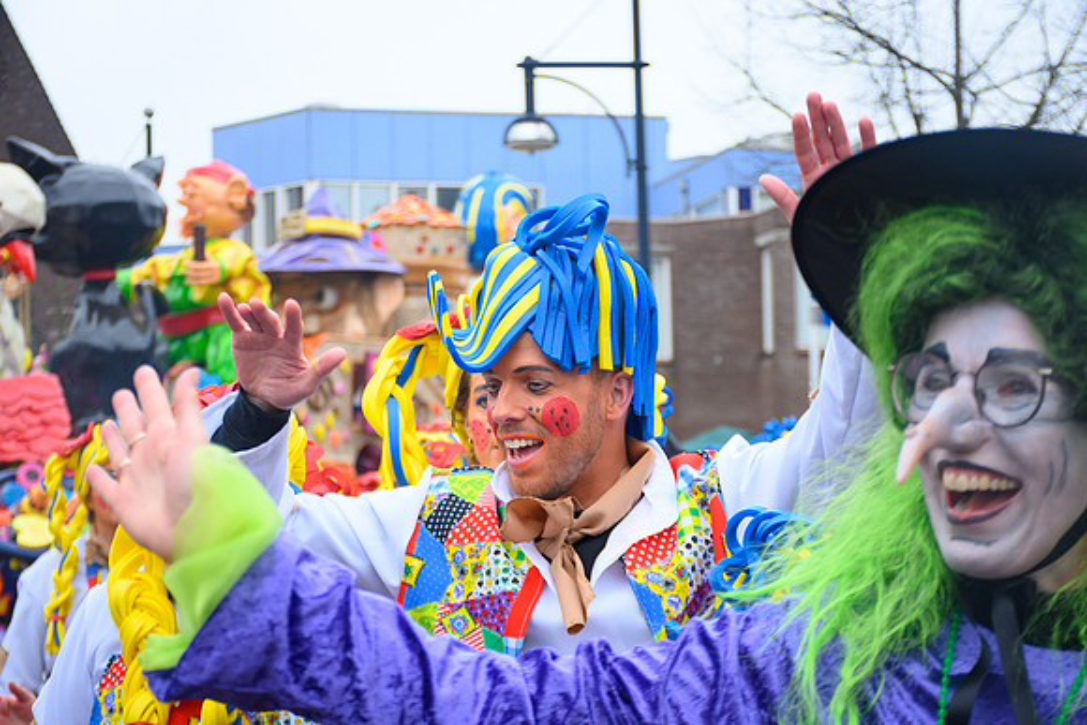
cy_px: 362
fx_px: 2718
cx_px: 544
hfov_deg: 22.6
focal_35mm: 90
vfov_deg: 15.2
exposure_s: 1/320
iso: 400
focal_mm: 60
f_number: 5
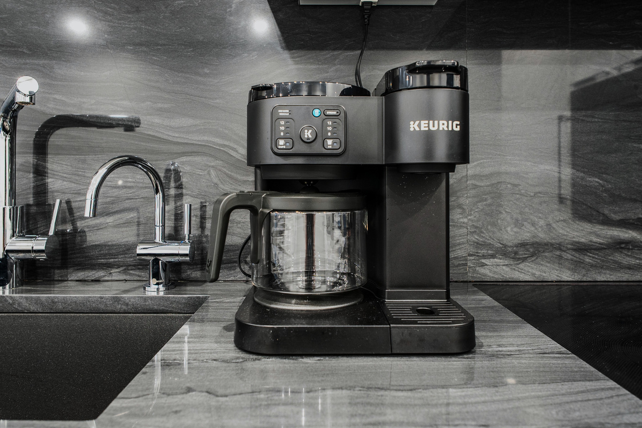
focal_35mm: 24
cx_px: 321
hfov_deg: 73.7
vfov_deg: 53.1
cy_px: 214
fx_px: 428
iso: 250
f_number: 4
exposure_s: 1/2.5
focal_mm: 16
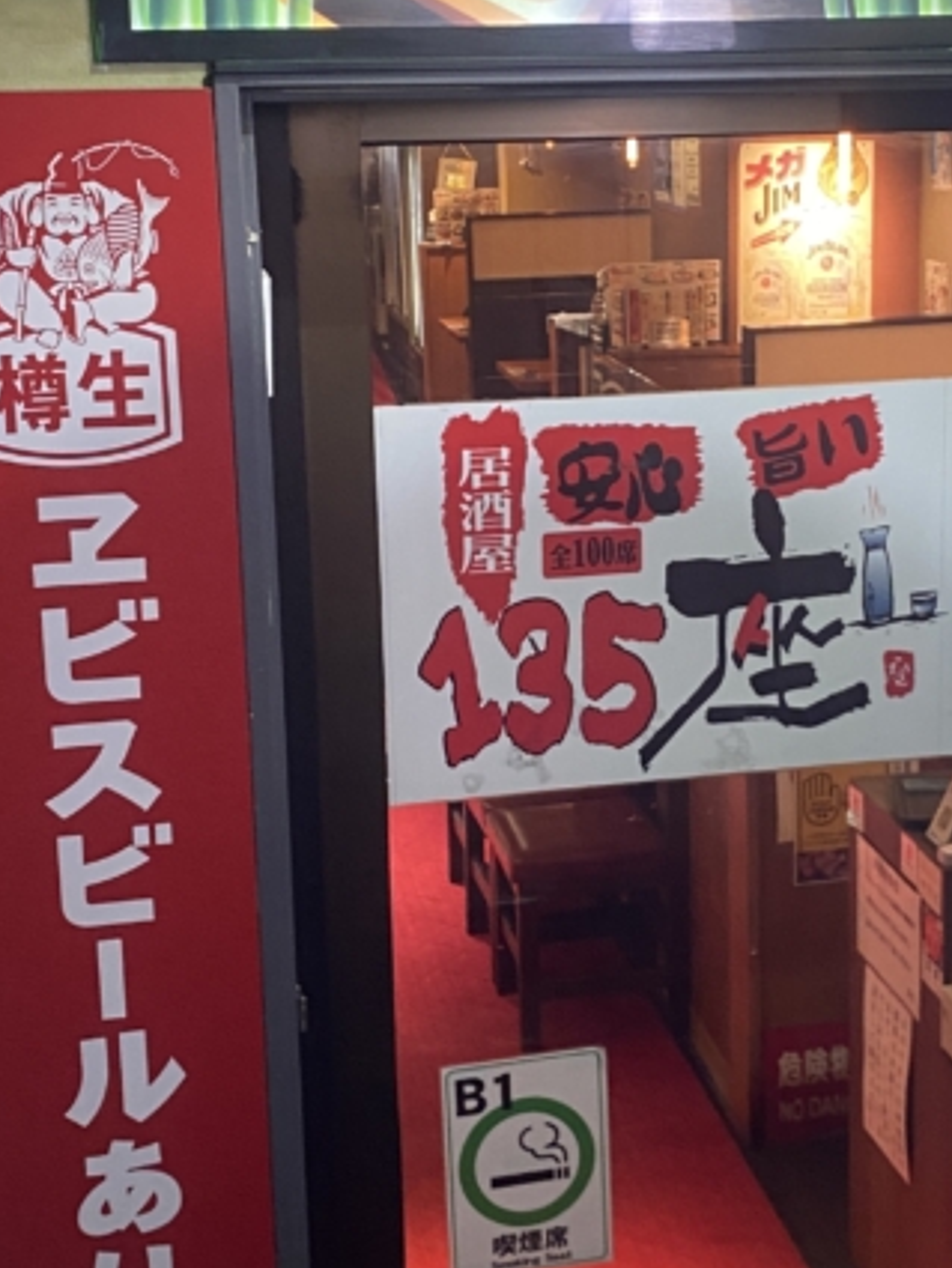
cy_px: 570
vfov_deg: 32.7
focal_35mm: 59
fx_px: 2162
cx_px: 643
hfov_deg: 24.7
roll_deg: +1.6
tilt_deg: -10.6
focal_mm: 4.25
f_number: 1.8
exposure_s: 1/50
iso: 200
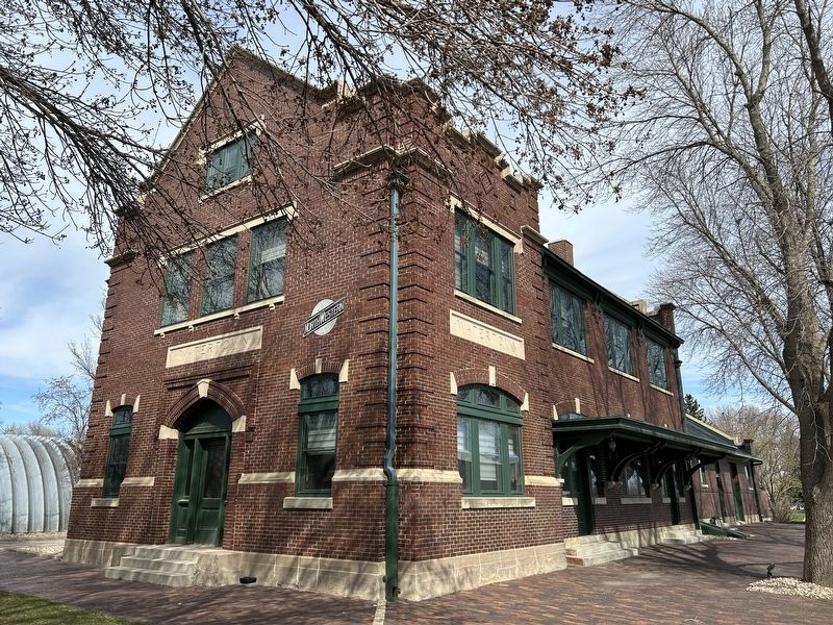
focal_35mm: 26
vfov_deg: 53.1
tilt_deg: +16.8
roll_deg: -0.8
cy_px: 312
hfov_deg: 67.3
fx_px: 626
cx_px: 416
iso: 50
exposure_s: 1/2841
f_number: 1.5
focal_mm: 5.7
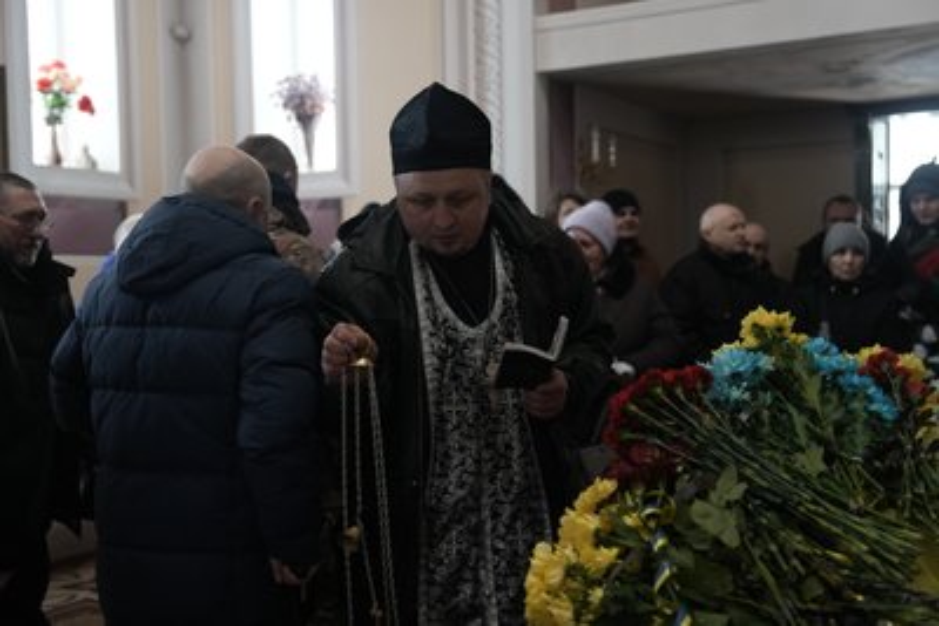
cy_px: 313
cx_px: 470
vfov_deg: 29.9
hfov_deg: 43.6
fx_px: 1174
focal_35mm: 45
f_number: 2.8
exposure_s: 1/60
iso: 2500
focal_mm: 45
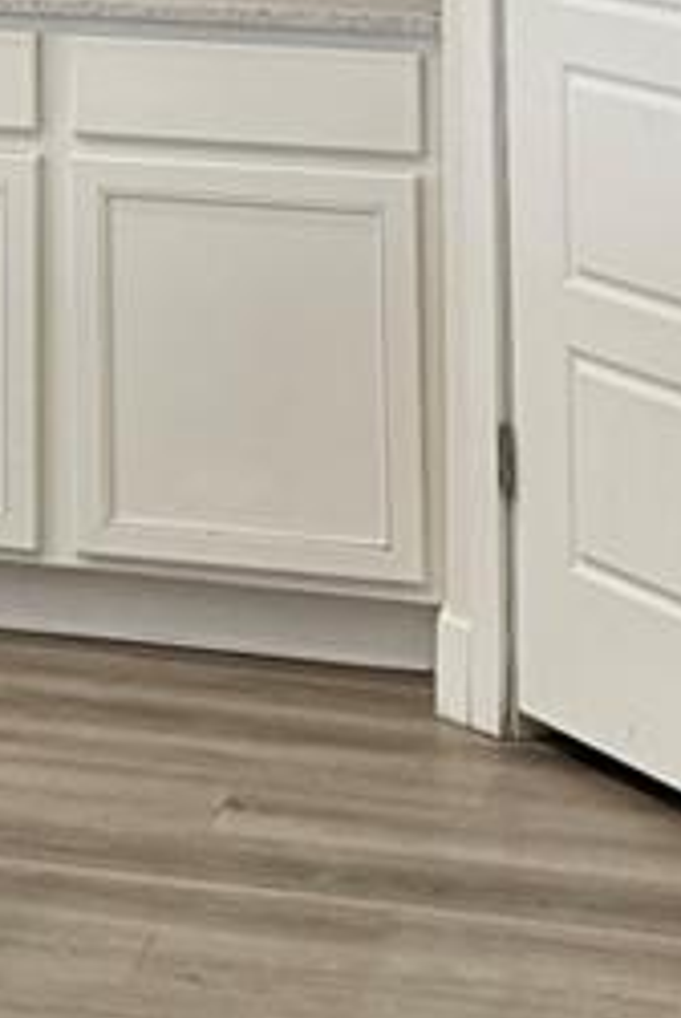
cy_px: -616
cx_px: -409
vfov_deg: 13.3
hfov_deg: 9.3
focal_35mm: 143
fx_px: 4046
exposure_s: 1/194
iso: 200
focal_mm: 6.76
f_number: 1.78
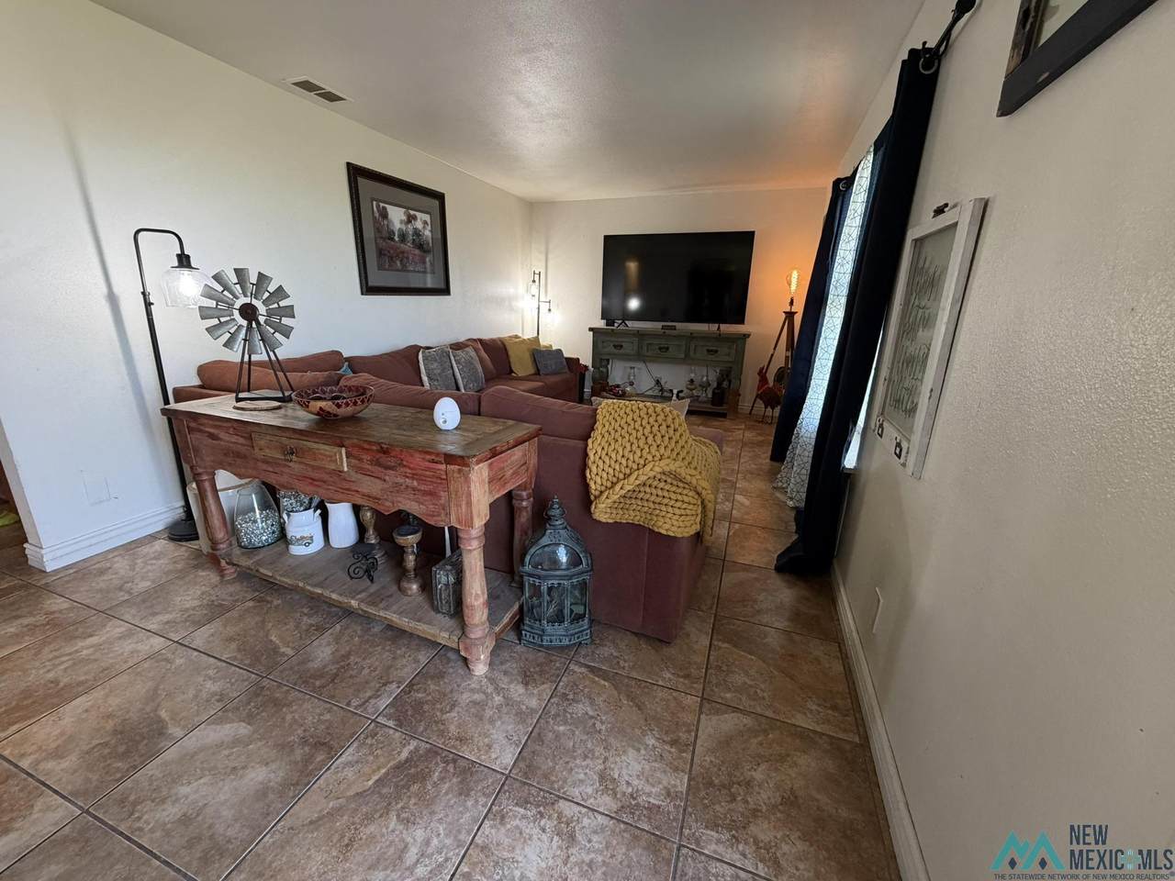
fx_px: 475
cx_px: 588
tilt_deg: -16.7
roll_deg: -1.7
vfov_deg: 85.7
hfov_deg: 102.1
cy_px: 440
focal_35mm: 14
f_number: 2.2
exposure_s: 1/60
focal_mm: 2.22
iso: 250
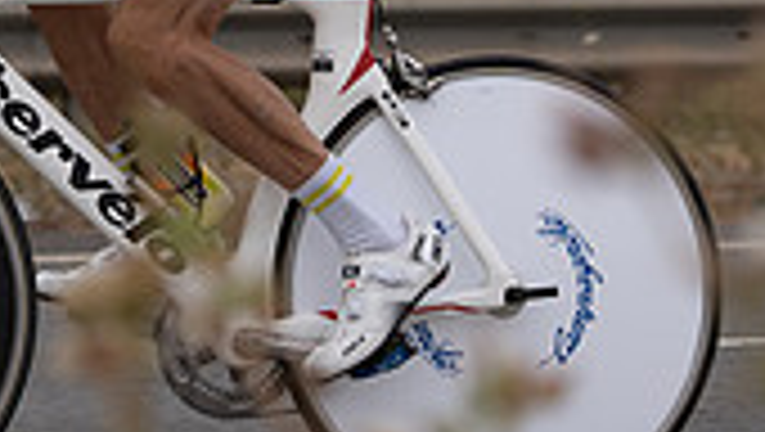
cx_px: 148
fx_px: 5076
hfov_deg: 8.6
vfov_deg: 4.8
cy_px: -164
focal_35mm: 250
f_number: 3.5
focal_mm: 70
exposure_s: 1/800
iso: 100
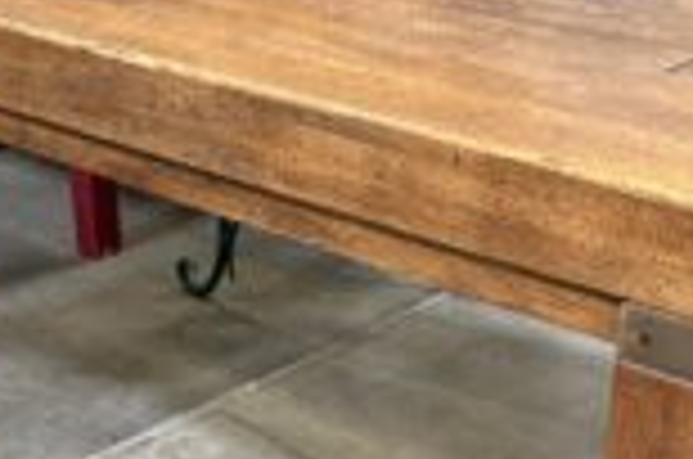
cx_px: 198
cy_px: 560
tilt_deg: -32.0
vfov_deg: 14.9
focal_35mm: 88
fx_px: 1690
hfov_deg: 23.0
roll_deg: +3.0
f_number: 1.6
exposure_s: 1/60
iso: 200
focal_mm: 5.96
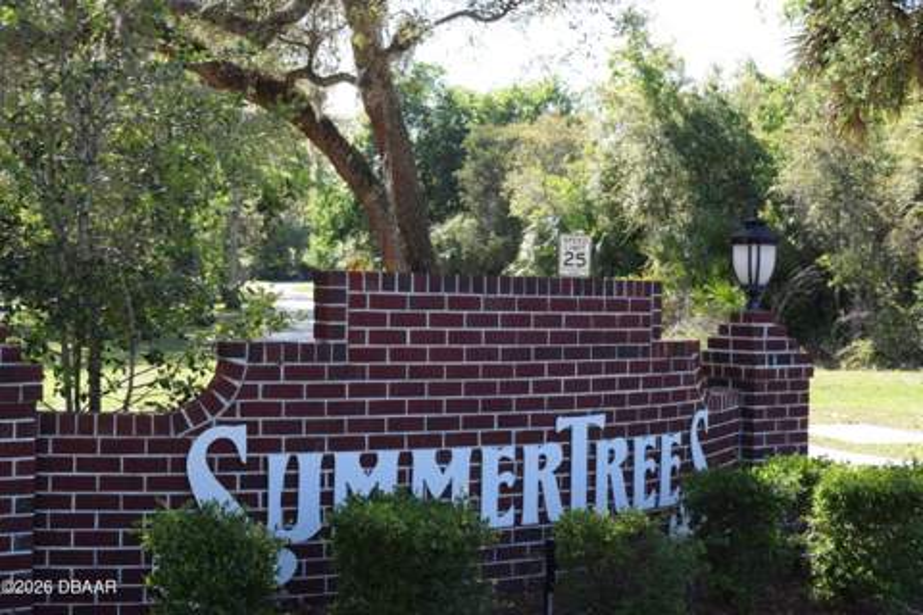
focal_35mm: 60
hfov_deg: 33.4
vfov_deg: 22.6
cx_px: 462
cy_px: 308
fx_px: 1538
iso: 400
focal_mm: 40
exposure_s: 1/125
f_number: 14
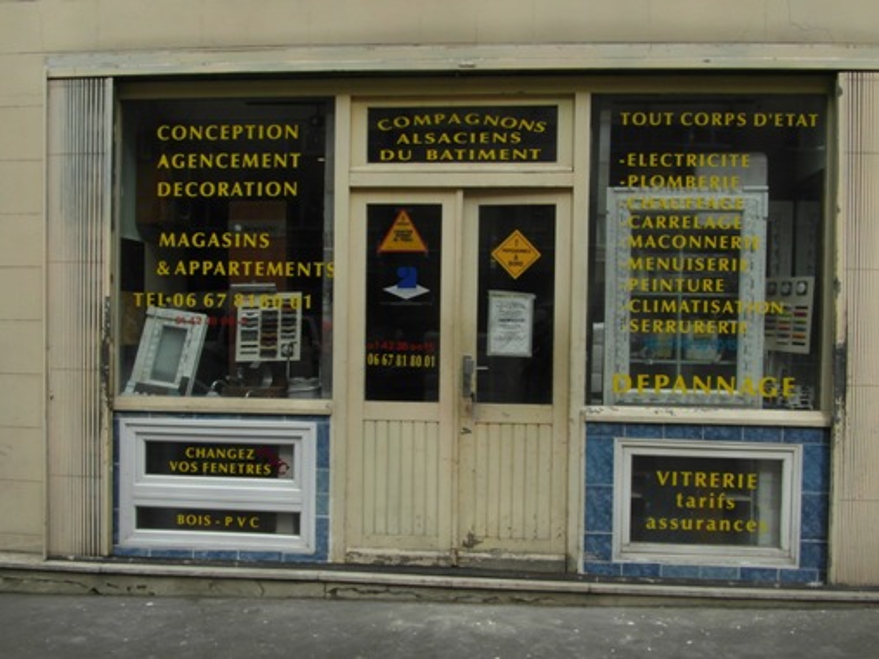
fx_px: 812
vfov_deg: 44.1
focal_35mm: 32
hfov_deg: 56.8
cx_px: 440
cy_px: 330
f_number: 6.2
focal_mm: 5.3
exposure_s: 1/250
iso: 80
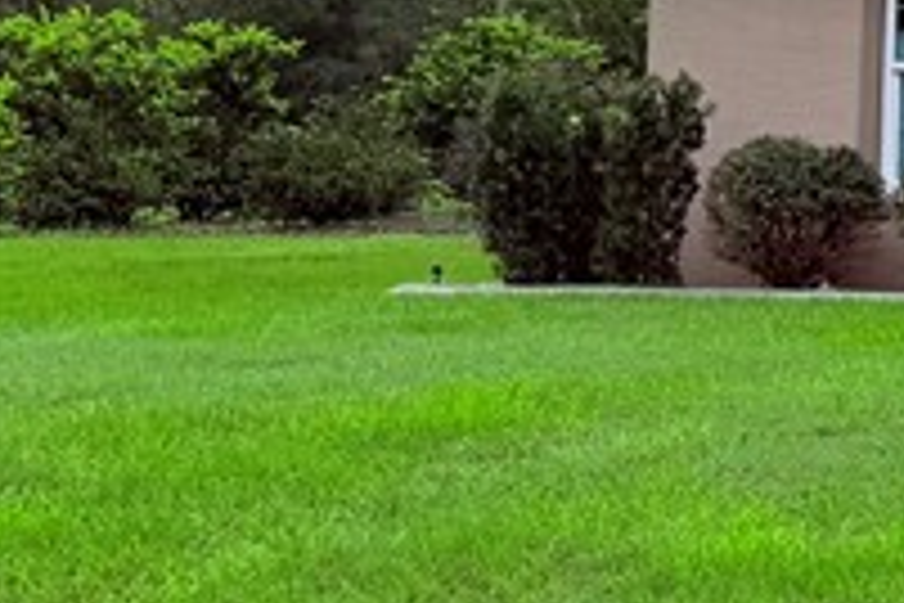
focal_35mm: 127
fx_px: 3189
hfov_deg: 13.7
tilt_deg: +3.0
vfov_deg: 10.8
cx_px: 1826
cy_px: 104
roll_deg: -1.0
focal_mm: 6.76
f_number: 1.78
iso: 80
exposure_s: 1/2169
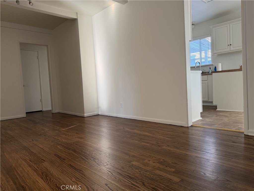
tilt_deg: -4.8
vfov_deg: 56.8
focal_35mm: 24
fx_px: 176
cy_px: 96
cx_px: 127
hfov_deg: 71.6
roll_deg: +2.6
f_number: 1.78
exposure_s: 1/121
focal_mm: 6.76
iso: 200
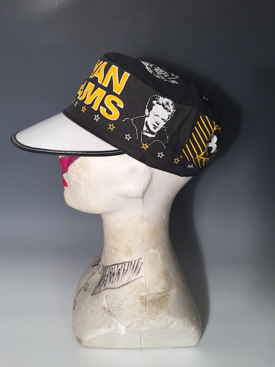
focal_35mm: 29
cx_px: 138
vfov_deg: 61.7
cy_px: 184
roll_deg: -0.4
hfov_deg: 48.2
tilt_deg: -24.4
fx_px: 307
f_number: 2.2
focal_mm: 4.15
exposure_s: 1/280
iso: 32
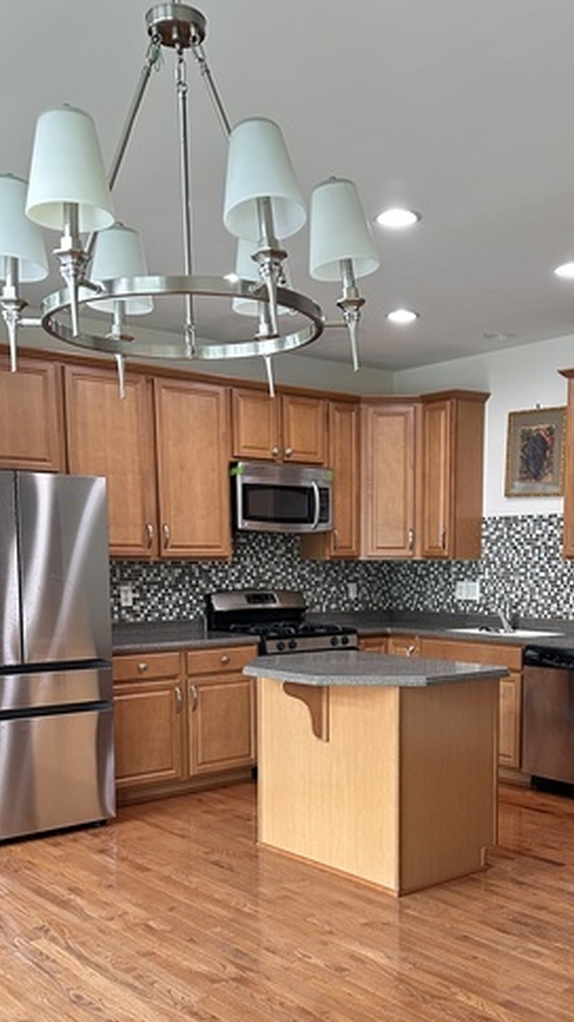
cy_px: 668
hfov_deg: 32.5
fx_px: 975
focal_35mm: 36
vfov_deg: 54.4
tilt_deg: -6.1
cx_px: 384
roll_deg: -0.6
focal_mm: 6.86
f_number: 1.78
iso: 320
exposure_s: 1/60
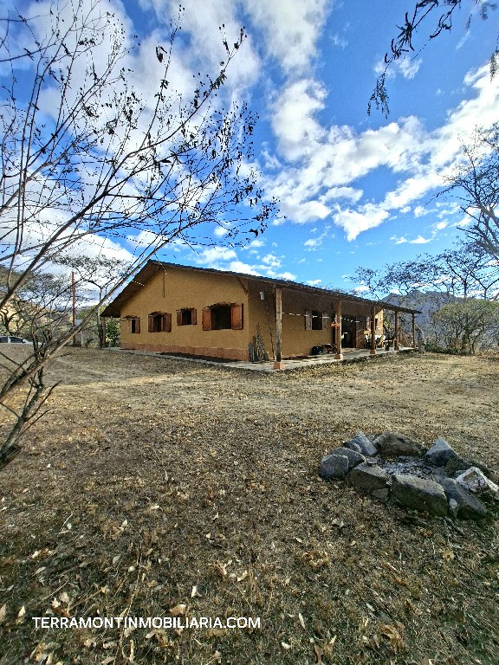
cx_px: 250
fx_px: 250
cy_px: 332
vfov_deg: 106.2
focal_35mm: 13
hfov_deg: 89.9
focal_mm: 1.74
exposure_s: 1/1250
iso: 40
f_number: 2.2
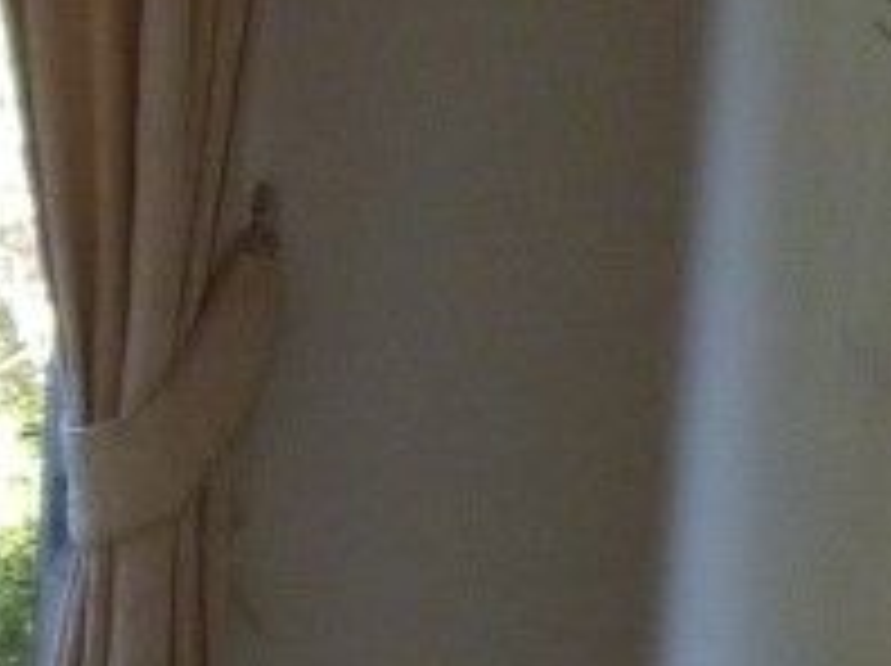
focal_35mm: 182
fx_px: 4679
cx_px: -1526
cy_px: 796
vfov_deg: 8.1
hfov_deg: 9.3
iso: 200
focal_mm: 4.5
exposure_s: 1/60
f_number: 2.8
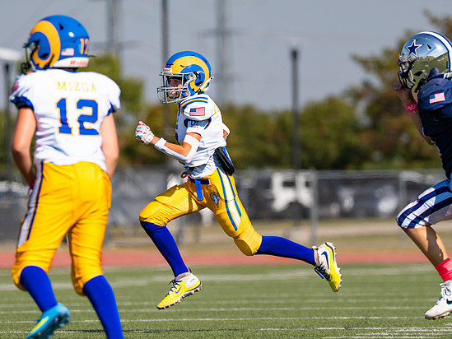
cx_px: 265
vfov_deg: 3.1
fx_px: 6243
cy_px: 170
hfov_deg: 4.1
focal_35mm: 478
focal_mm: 200
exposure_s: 1/2500
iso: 100
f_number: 2.8
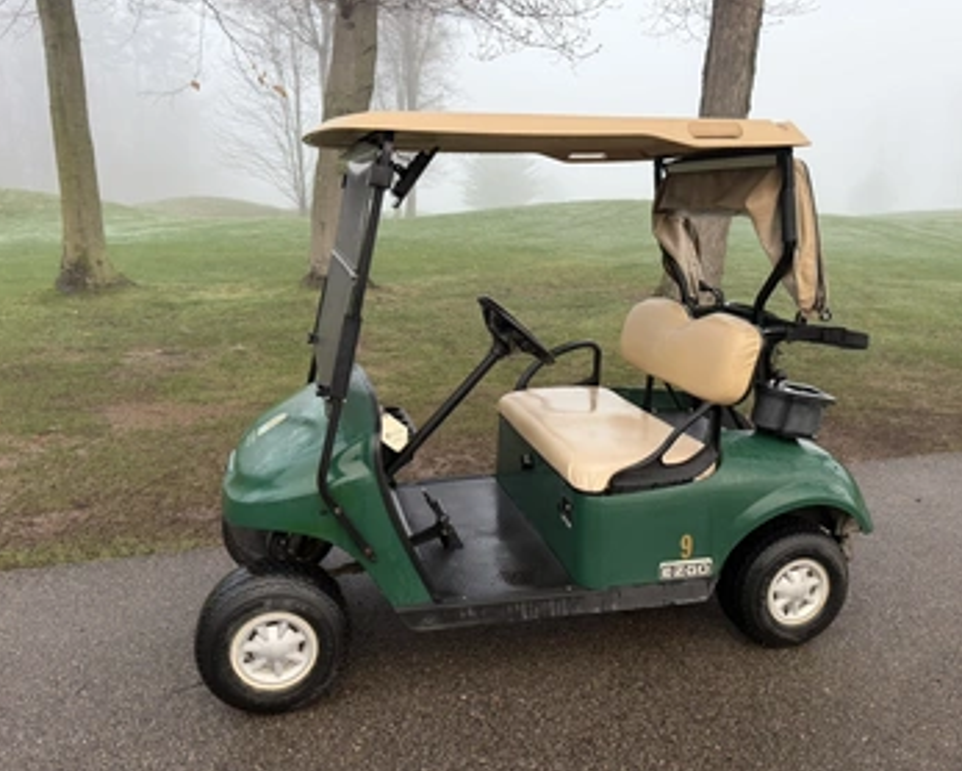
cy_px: 380
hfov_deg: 64.0
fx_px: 769
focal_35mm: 27
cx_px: 510
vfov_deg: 53.2
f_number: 1.78
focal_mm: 6.76
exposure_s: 1/121
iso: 100
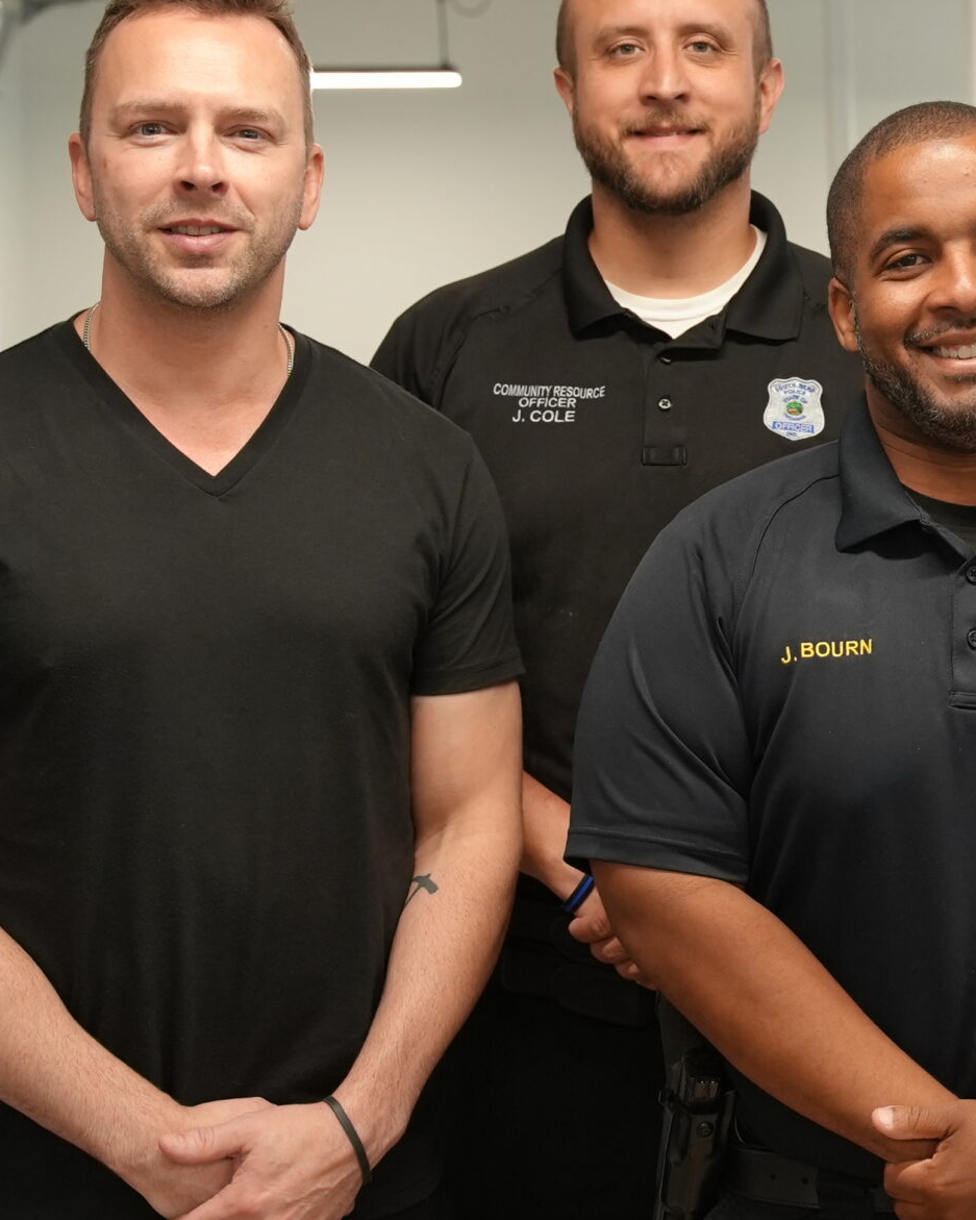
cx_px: 1071
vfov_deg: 24.4
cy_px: 471
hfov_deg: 18.9
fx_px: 2816
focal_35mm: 78
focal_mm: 38
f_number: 4
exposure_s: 1/160
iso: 2000
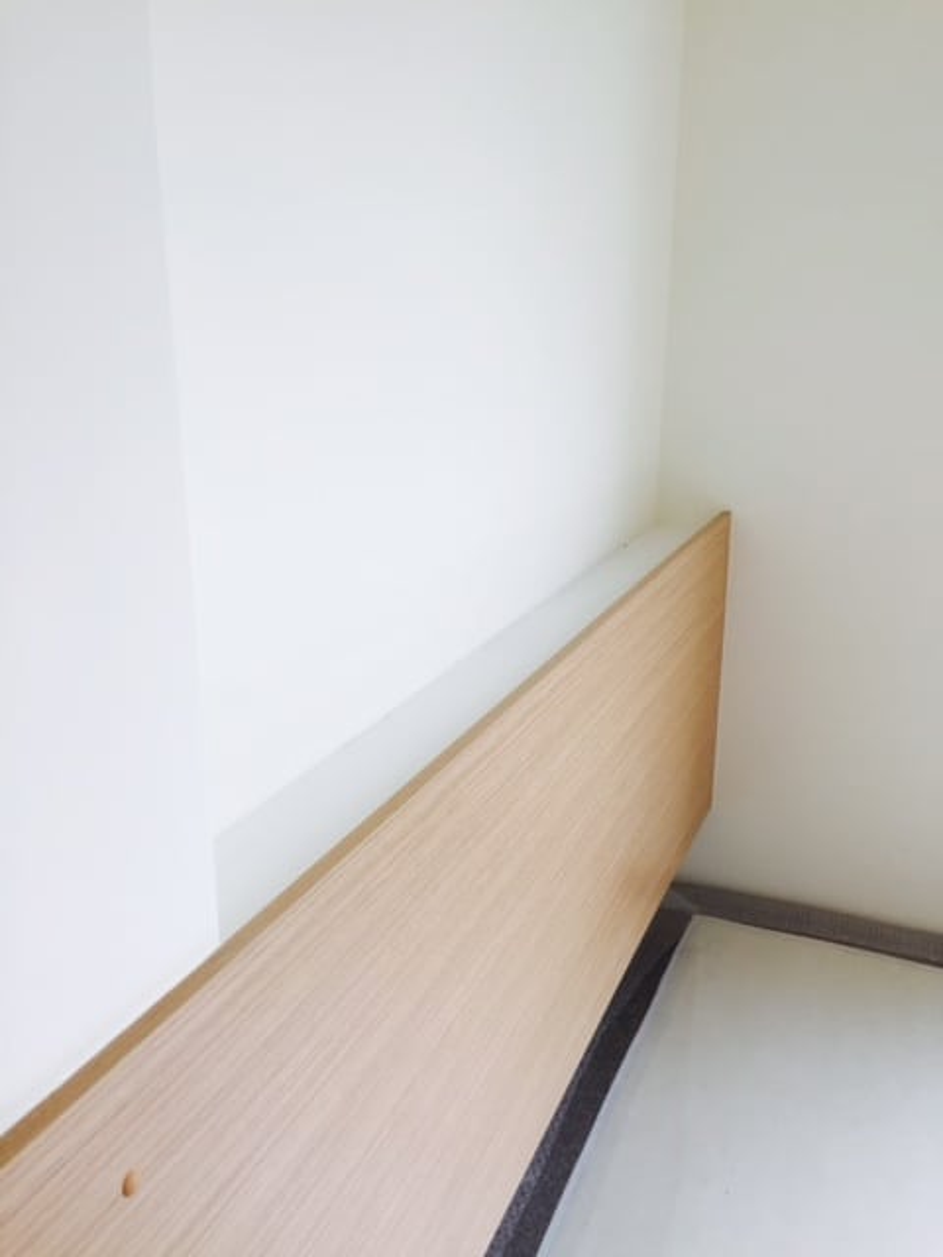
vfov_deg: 61.7
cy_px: 628
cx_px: 472
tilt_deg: -16.8
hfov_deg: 48.2
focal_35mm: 29
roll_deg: -1.0
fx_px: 1053
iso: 32
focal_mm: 4.15
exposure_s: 1/111
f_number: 2.2
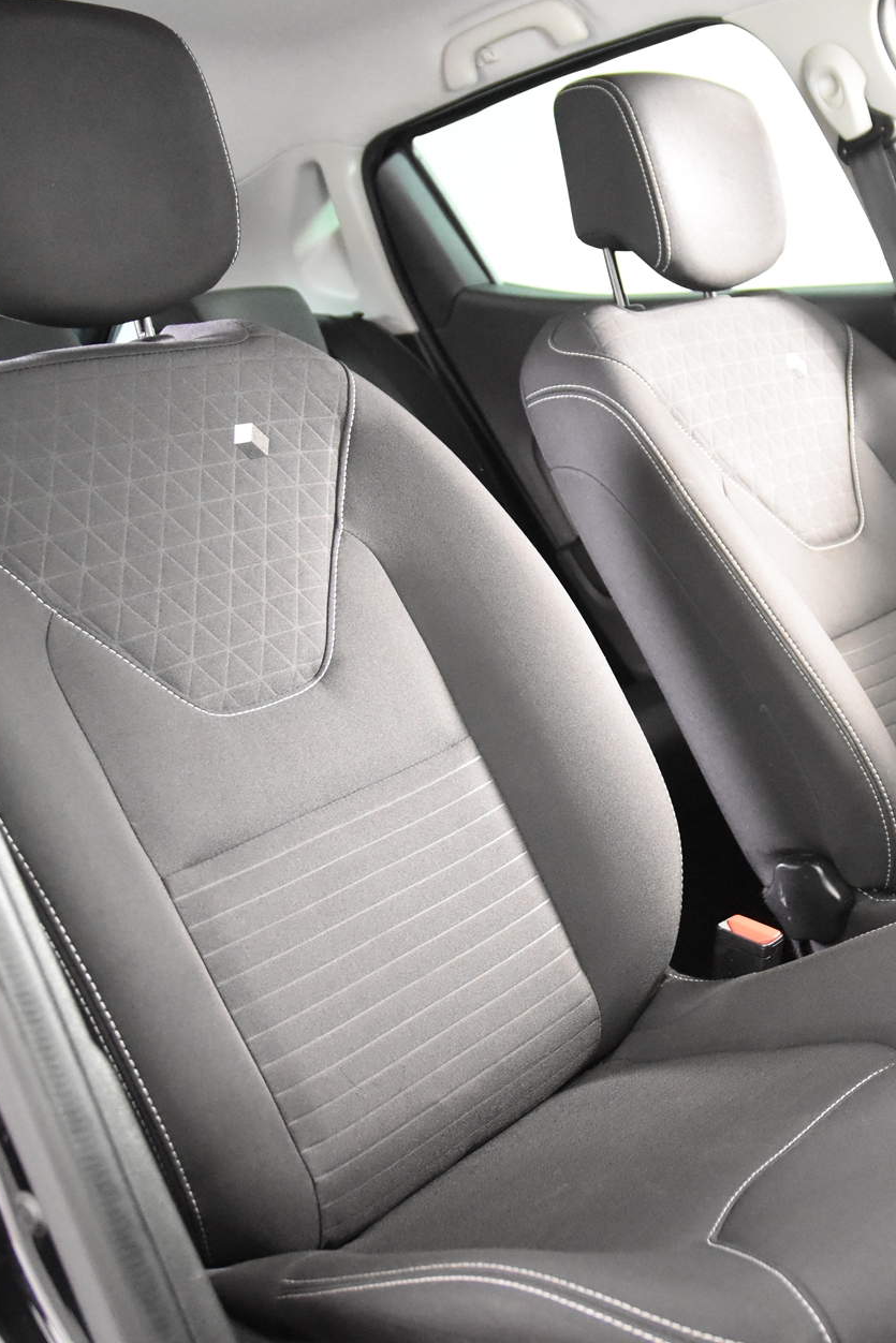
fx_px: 1717
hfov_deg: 28.3
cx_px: 776
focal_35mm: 46
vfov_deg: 42.7
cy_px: 682
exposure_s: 1/30
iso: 5600
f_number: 2.8
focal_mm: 20
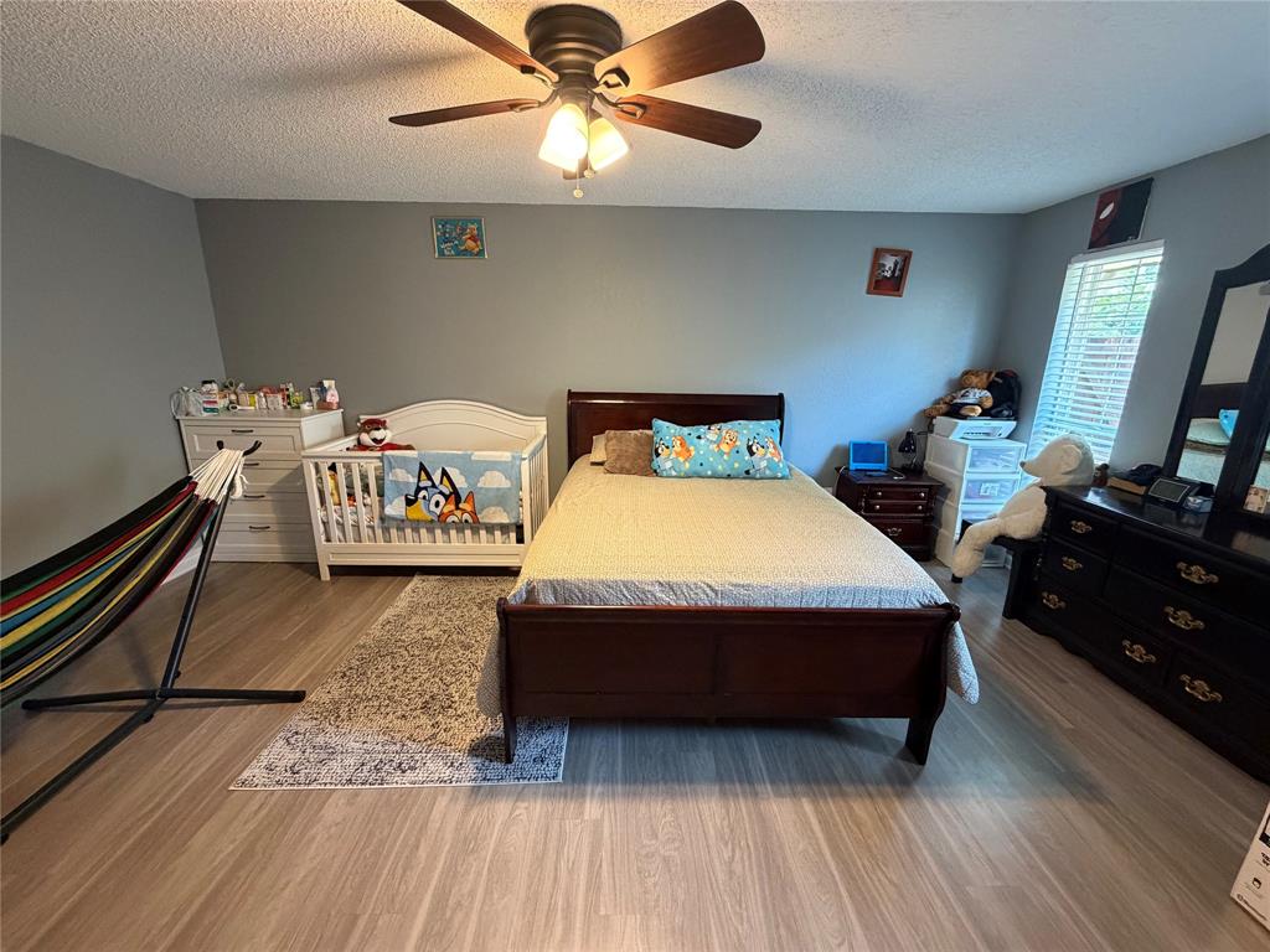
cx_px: 635
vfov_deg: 85.7
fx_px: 514
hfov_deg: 102.1
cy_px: 476
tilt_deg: -14.0
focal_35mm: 14
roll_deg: -1.1
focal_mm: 2.22
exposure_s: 1/60
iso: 500
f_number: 2.2
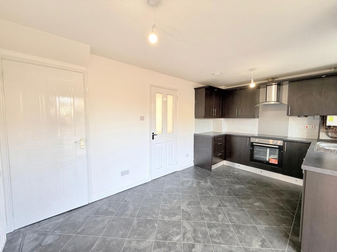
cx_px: 168
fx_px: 136
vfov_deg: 85.7
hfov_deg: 102.1
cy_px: 126
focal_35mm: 14
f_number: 2.2
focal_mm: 2.22
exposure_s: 1/99
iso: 64
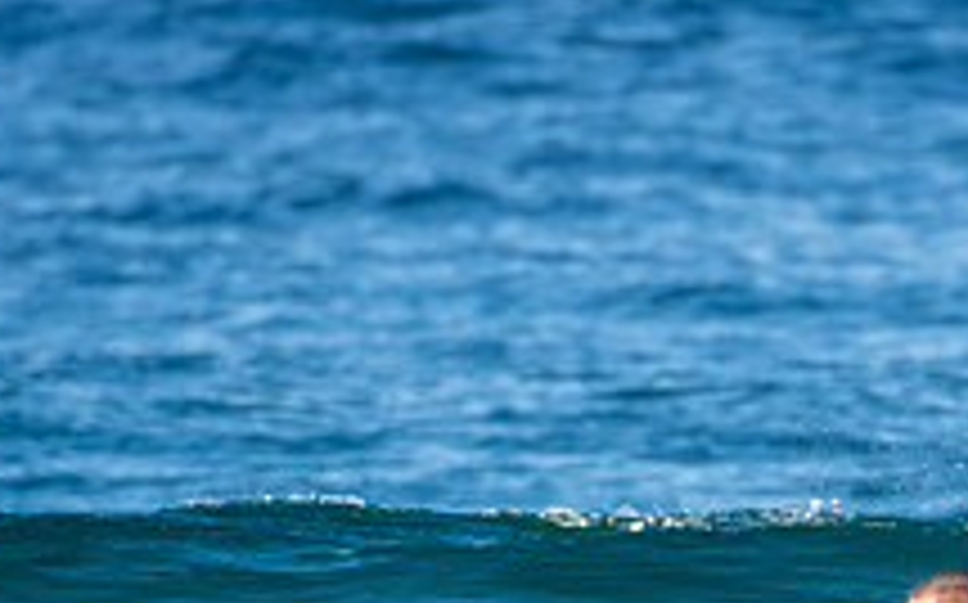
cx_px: 950
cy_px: 794
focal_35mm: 2063
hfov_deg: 1.0
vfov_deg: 0.6
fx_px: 54382
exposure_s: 1/1250
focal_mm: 500
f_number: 5.6
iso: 320
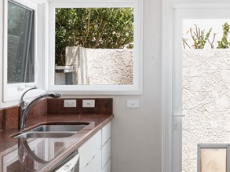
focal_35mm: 56
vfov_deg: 26.0
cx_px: 194
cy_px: 66
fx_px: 372
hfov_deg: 33.1
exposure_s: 1/125
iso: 160
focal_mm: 20
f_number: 8
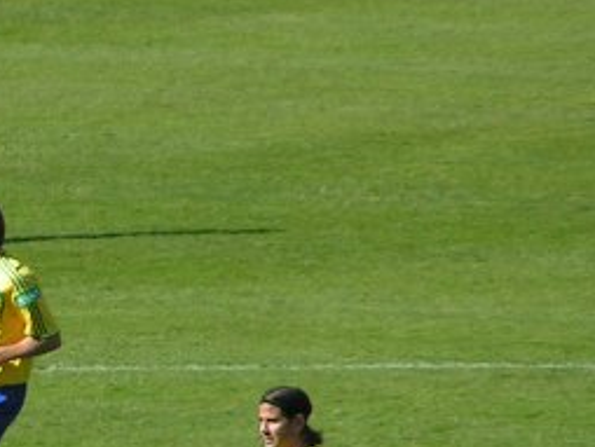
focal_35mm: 1025
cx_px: -183
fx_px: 17635
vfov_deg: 1.5
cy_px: 379
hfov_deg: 1.9
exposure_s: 1/800
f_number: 3.5
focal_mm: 49.8
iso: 50
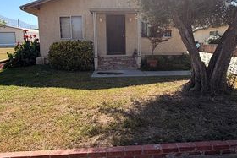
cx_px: 123
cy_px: 60
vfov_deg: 49.2
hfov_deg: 69.3
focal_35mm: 26
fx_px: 171
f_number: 2.2
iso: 32
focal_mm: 2.22
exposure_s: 1/770
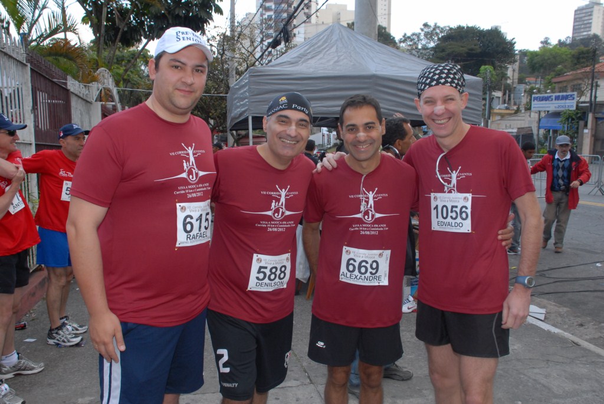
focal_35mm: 33
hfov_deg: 57.2
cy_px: 202
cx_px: 302
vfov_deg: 40.1
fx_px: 554
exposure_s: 1/80
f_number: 6.3
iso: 400
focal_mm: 22
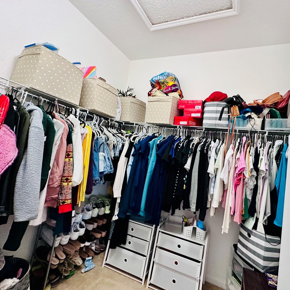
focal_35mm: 17
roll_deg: -8.3
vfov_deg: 84.0
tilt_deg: +2.9
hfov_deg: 83.0
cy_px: 142
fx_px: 161
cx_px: 173
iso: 400
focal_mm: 2.22
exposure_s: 1/60
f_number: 2.2
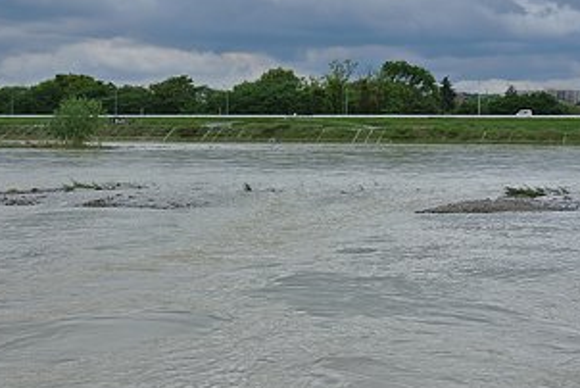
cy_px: 189
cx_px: 252
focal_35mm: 61
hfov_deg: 32.8
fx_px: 984
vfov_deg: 22.3
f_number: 8
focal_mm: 13.6
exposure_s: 1/250
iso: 100
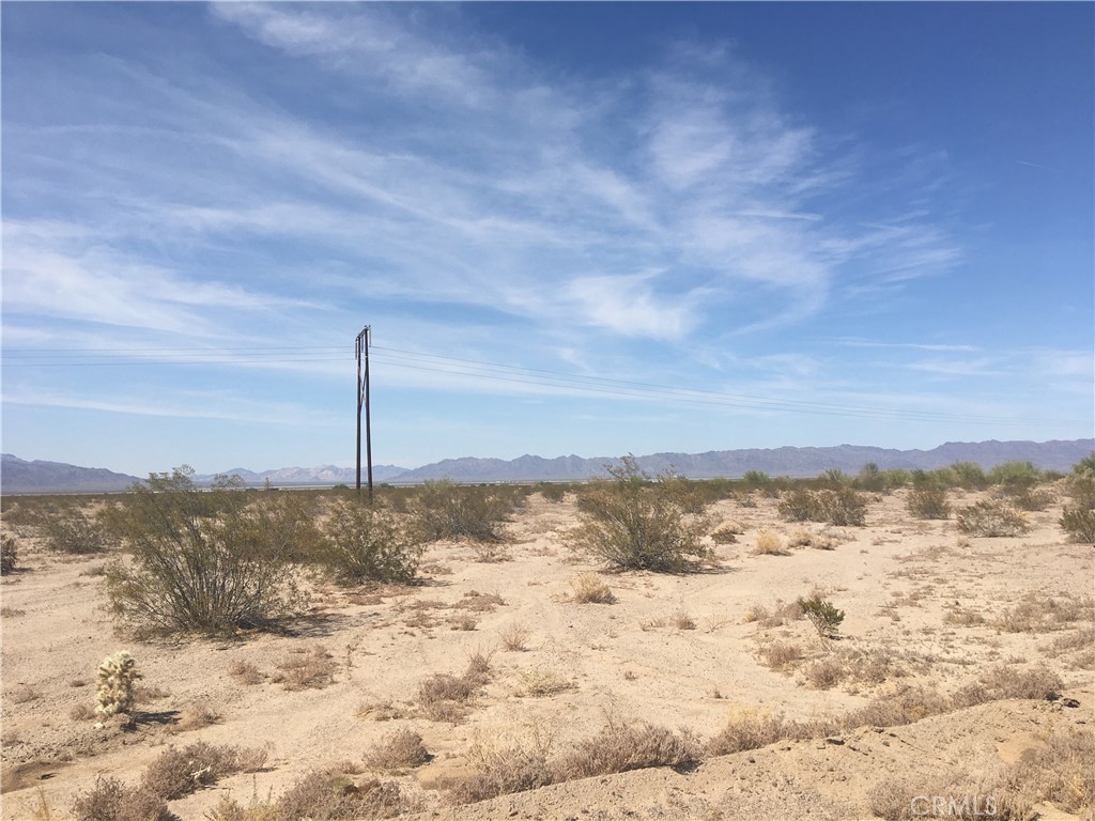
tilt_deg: +3.5
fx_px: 917
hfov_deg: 61.7
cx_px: 548
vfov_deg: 48.2
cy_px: 410
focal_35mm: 29
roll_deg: +0.8
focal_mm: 4.15
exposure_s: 1/2747
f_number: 2.2
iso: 25
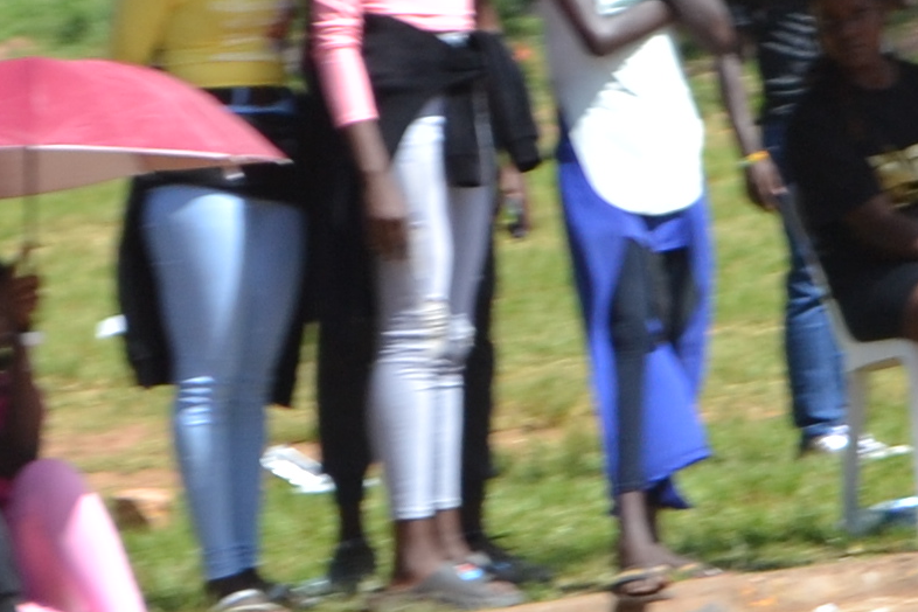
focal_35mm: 484
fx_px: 12339
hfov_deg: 4.2
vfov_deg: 2.8
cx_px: 1203
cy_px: -387
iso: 160
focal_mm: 55
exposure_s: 1/400
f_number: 5.6
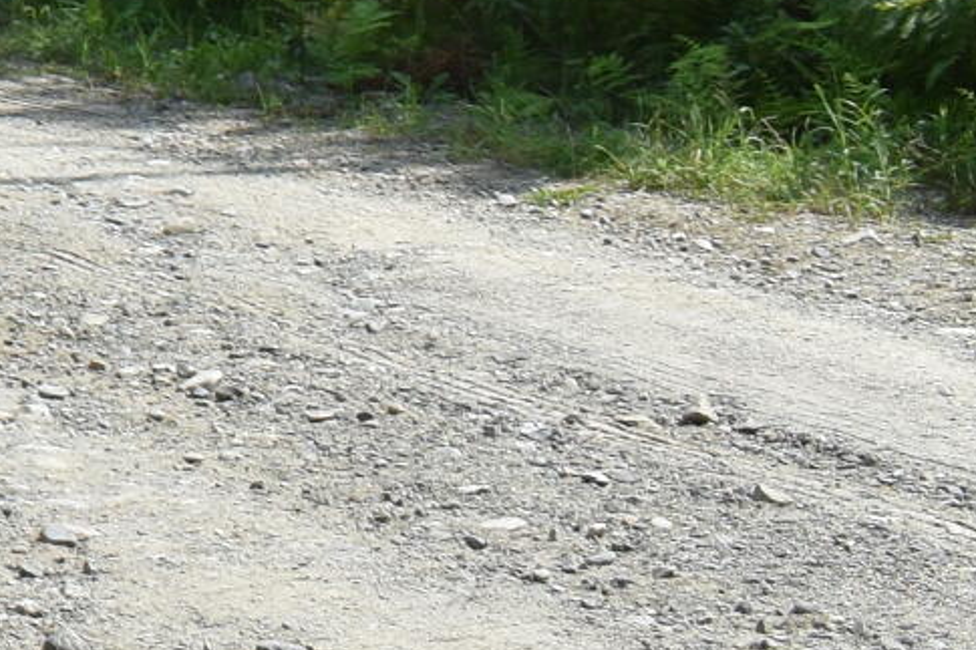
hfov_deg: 10.4
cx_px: -1465
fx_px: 4526
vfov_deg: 7.8
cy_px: -674
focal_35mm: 167
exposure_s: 1/250
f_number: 8
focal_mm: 18
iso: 110
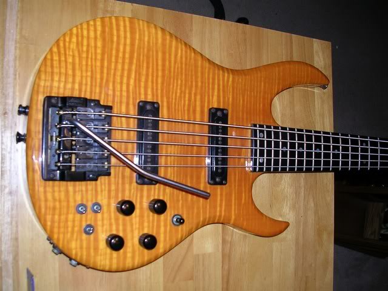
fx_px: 426
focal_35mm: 38
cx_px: 194
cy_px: 146
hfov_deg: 49.0
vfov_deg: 37.7
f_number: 2.8
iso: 50
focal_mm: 5.8
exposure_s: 1/60.1
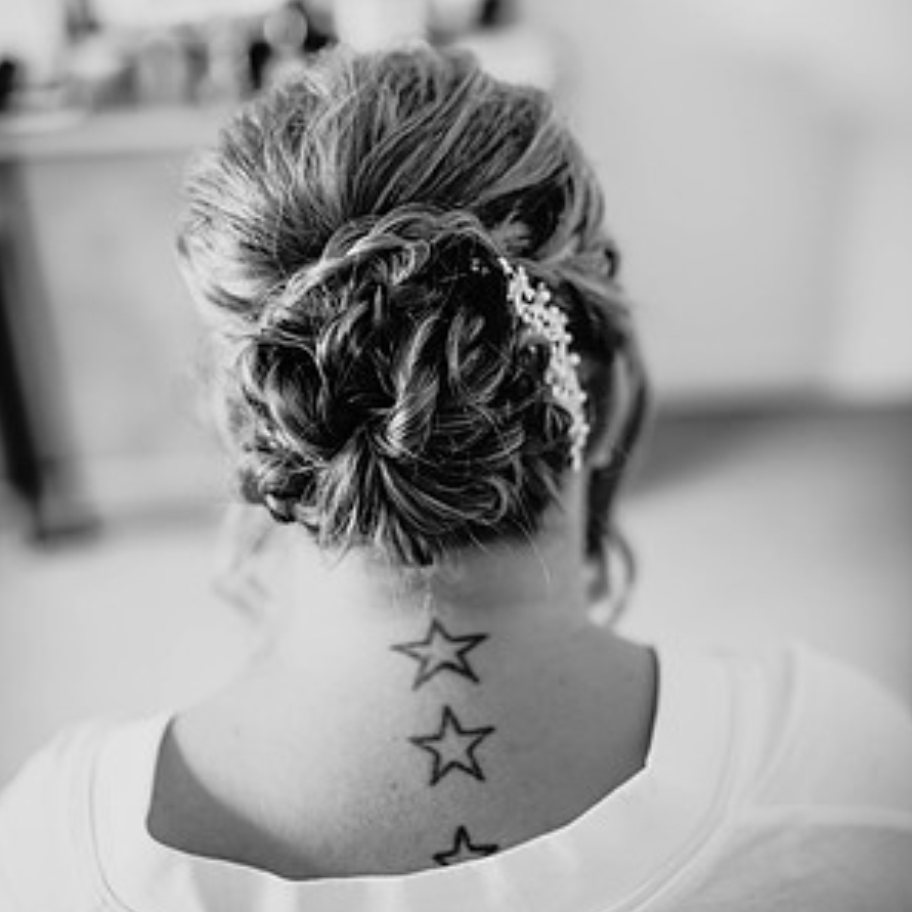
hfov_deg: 37.6
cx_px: 454
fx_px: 1341
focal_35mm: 45
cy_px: 415
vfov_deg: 37.5
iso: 720
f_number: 2
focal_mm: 35
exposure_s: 1/200
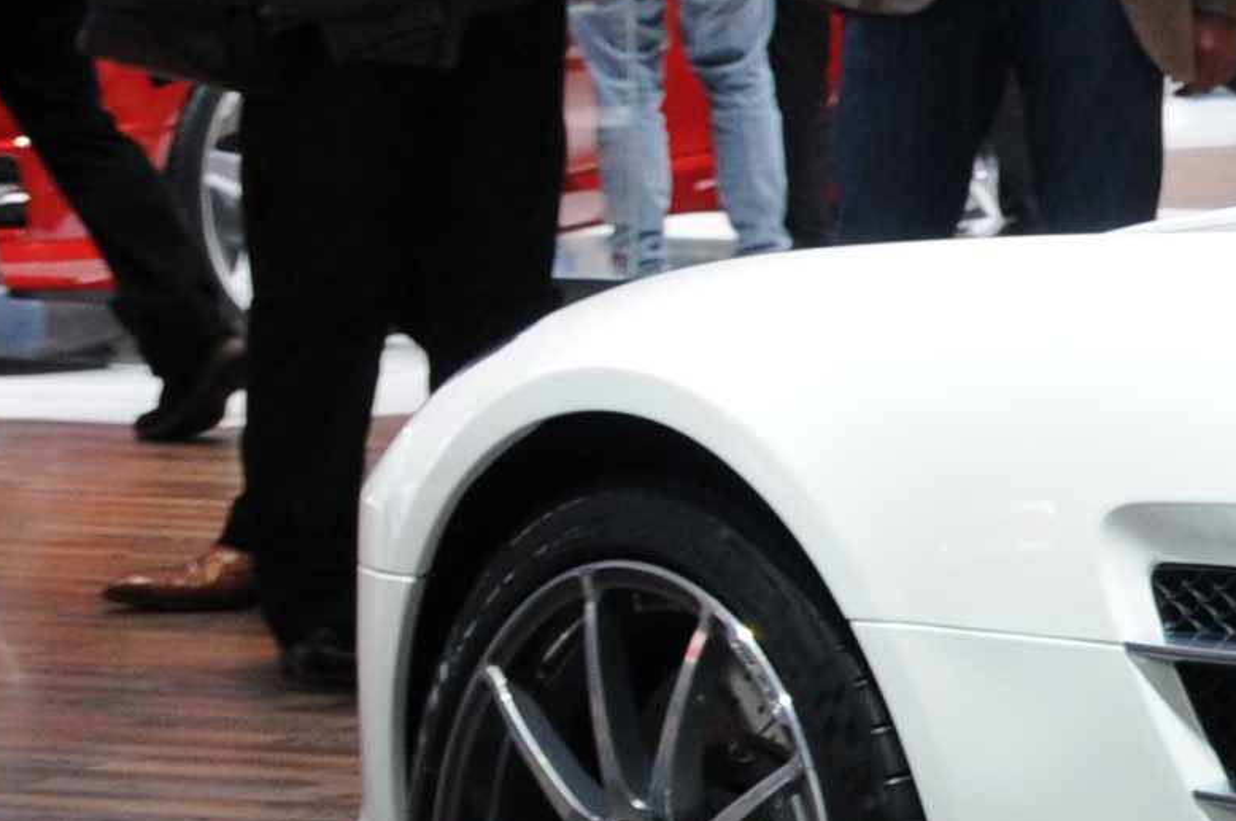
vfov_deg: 6.4
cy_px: 411
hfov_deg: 8.5
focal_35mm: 215
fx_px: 7374
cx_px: 3285
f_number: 6.7
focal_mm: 26
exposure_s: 1/180
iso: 400
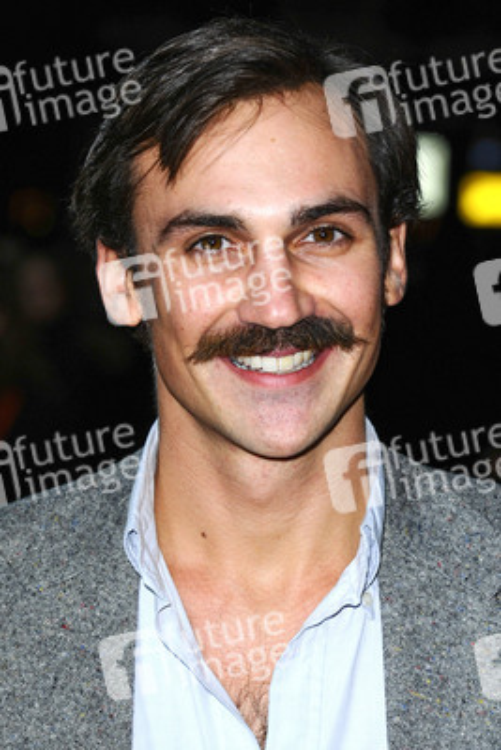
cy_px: 375
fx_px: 3504
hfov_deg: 8.2
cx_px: 250
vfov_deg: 12.2
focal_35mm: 168
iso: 320
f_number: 5.6
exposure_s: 1/200
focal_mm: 112
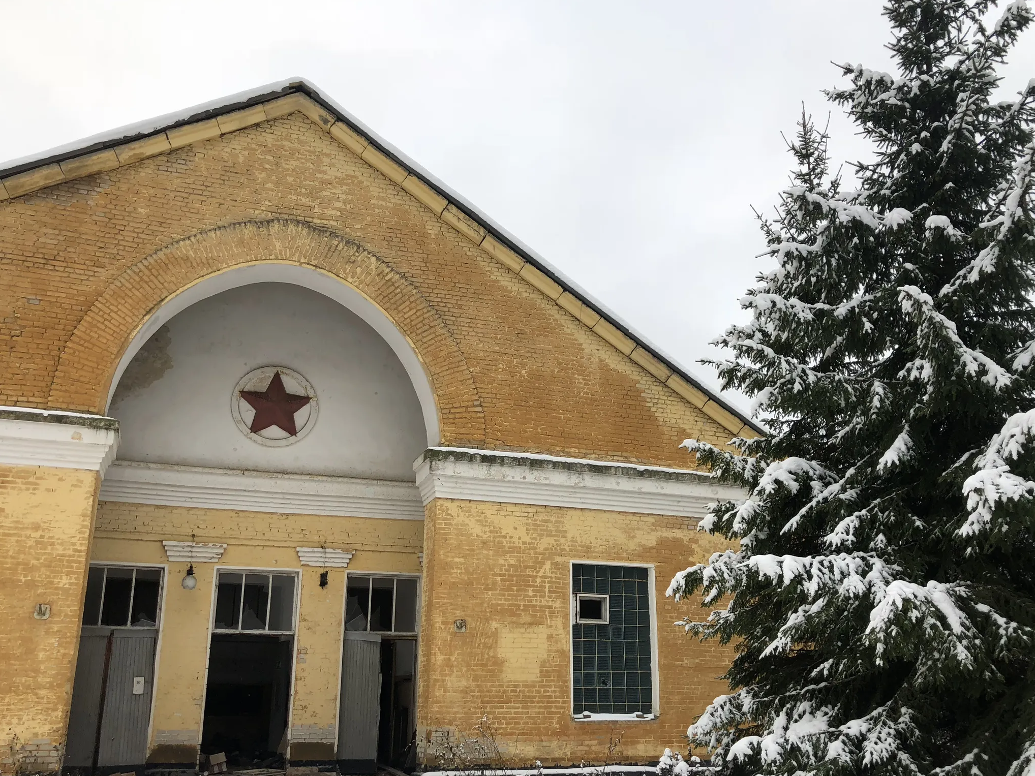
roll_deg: +0.8
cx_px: 559
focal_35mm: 33
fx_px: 987
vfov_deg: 42.9
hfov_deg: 55.3
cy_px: 439
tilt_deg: +17.7
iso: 20
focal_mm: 3.99
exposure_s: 1/202
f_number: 1.8
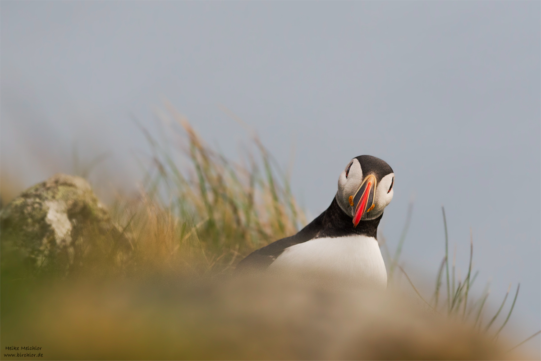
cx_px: 270
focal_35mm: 300
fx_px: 4508
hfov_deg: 6.9
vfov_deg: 4.6
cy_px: 180
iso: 1250
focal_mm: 300
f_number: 5
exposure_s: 1/2000
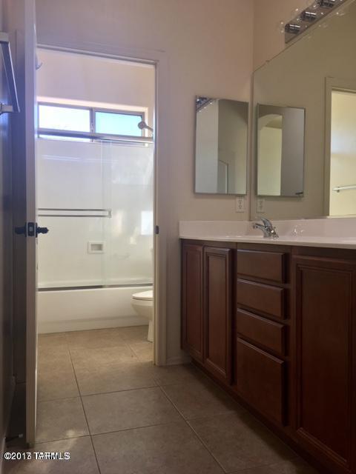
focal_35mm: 29
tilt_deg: -1.4
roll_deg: +0.5
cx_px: 178
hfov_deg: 48.2
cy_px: 237
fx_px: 398
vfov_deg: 61.7
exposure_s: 1/60
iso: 25
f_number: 2.2
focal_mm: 4.15
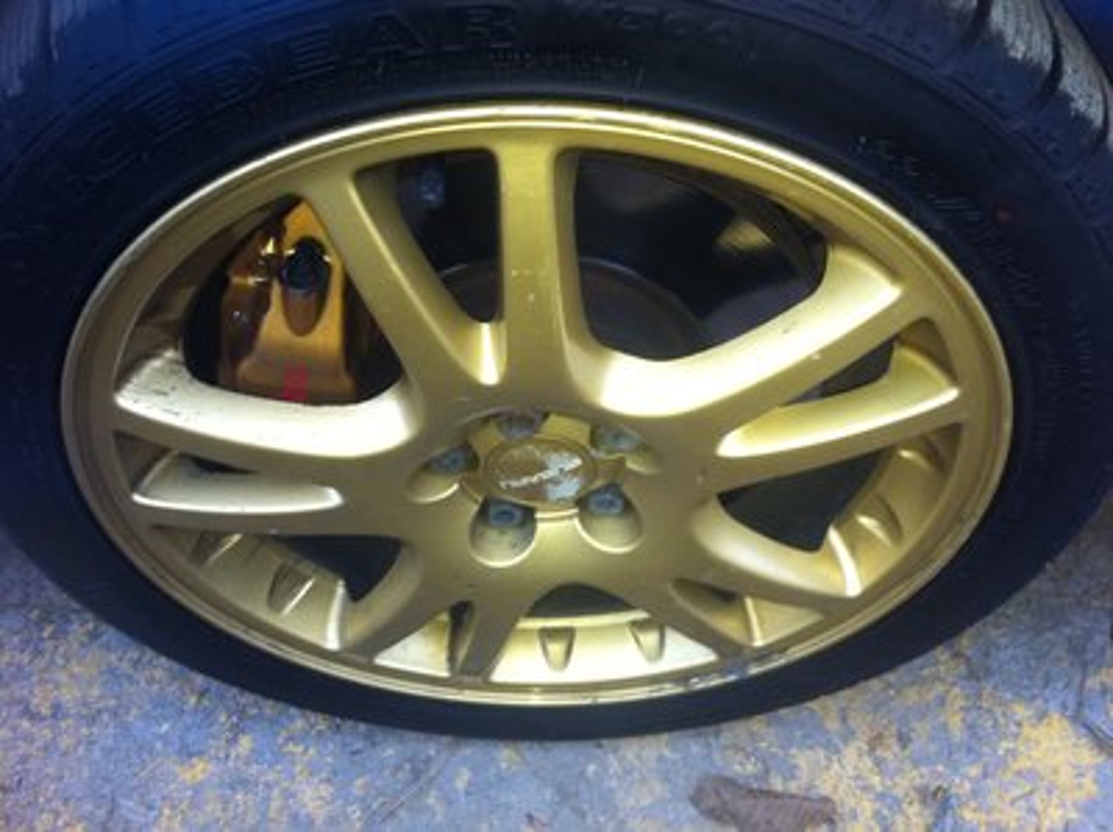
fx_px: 1124
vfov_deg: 40.6
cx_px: 556
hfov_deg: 52.7
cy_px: 416
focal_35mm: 35
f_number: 2.8
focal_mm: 3.85
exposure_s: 1/15
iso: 125
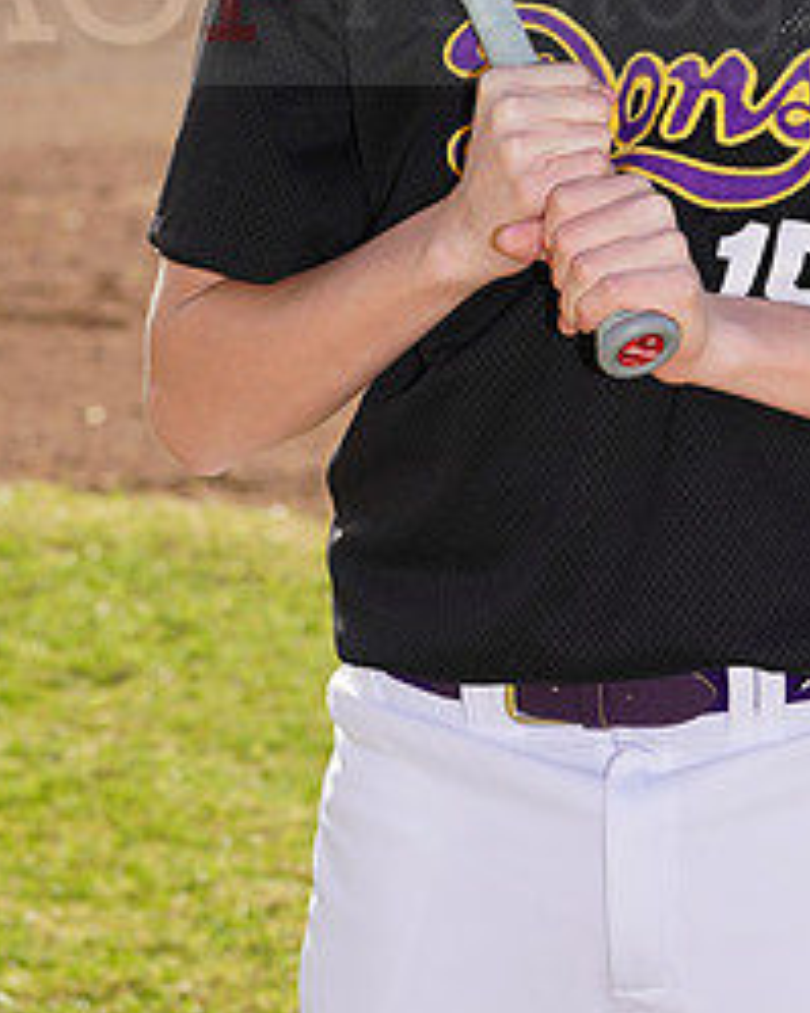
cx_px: 633
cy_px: -45
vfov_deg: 6.0
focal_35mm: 324
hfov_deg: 4.8
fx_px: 9715
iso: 100
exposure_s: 1/200
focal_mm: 148
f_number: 8
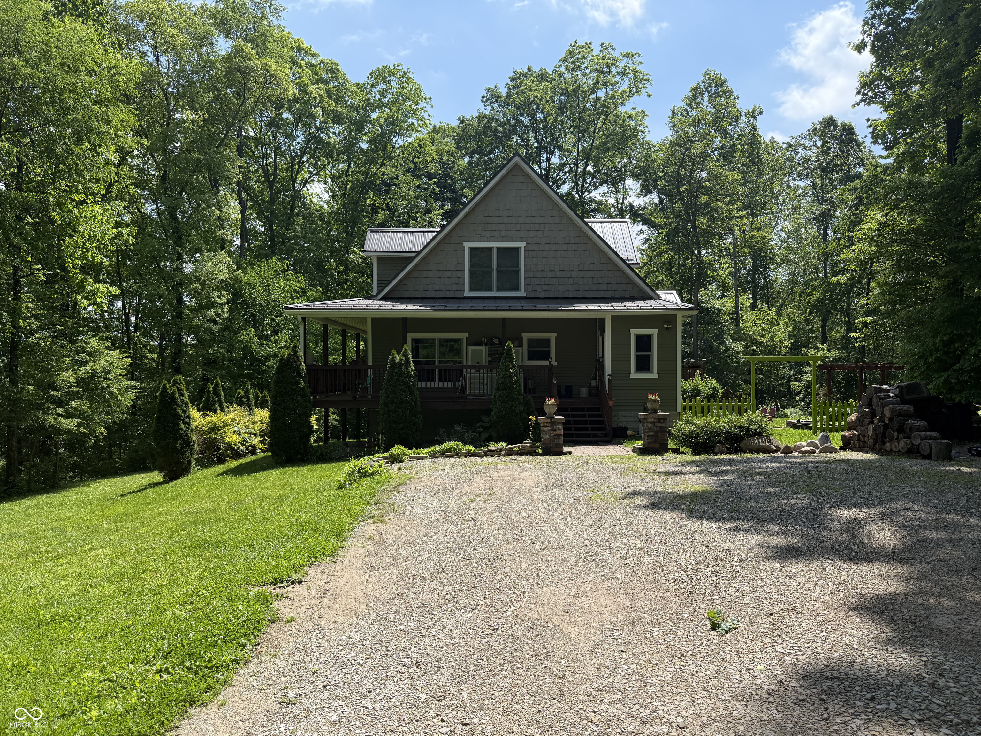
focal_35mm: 24
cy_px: 368
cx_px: 490
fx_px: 680
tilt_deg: +1.2
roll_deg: +1.6
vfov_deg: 56.8
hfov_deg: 71.6
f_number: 1.78
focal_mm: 6.76
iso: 100
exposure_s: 1/3759
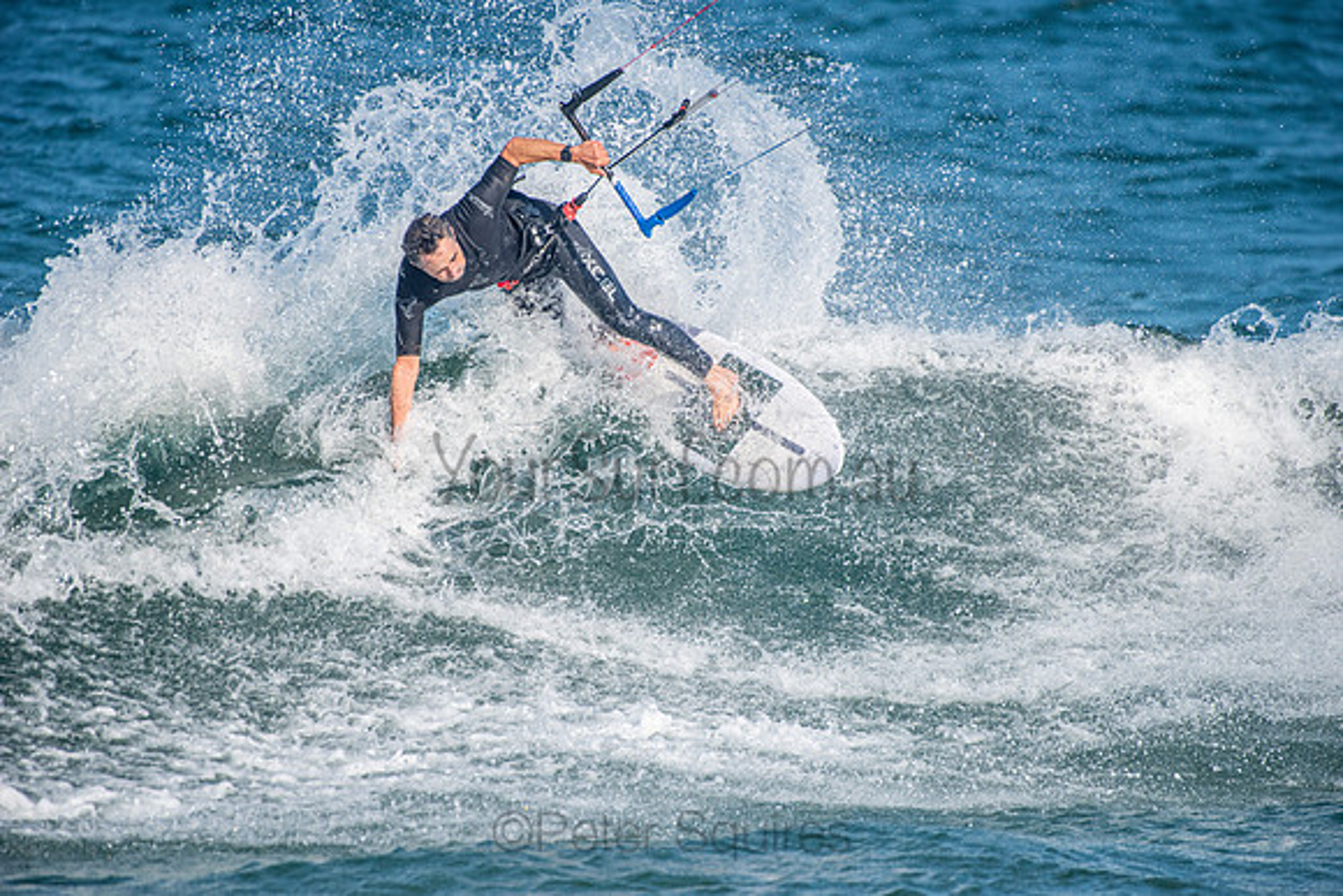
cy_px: 448
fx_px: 18656
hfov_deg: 4.1
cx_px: 672
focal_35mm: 500
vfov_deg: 2.8
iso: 500
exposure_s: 1/4000
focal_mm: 500
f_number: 5.6
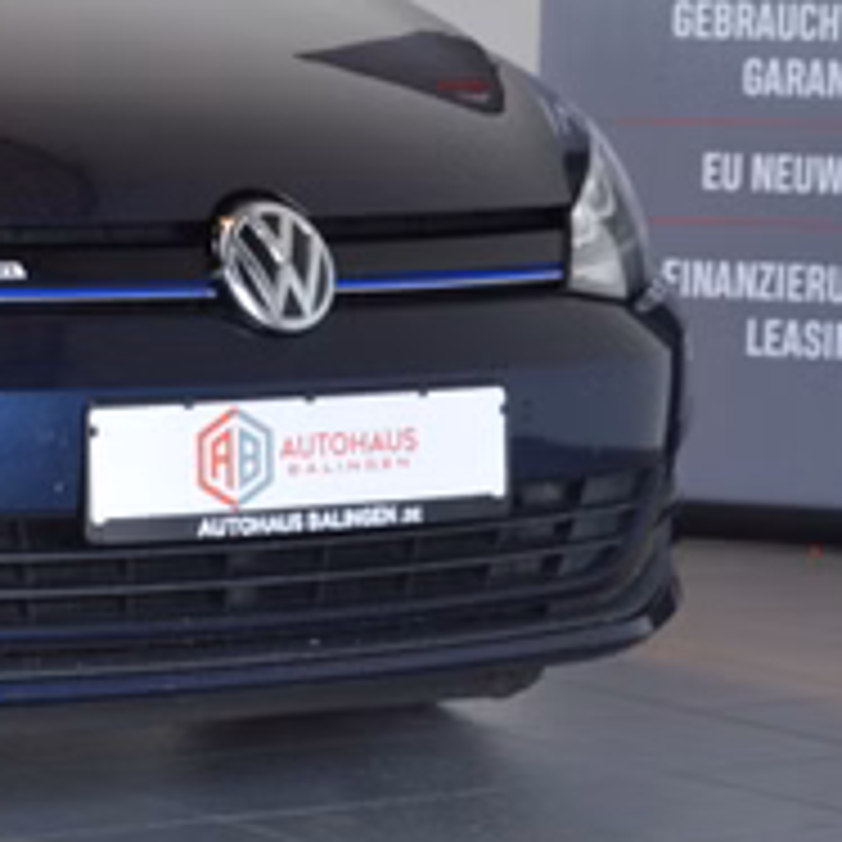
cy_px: 203
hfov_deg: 9.7
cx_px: -500
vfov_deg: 10.0
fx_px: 4788
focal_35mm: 174
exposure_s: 1/80
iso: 400
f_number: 4.5
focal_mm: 40
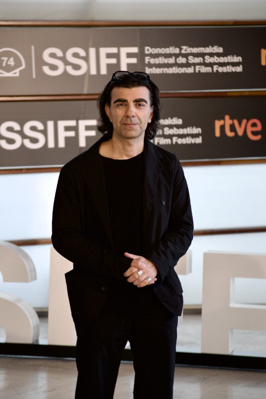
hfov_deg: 11.4
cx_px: 133
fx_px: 1329
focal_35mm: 120
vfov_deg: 17.1
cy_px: 200
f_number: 4.2
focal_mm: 80
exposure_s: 1/320
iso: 640
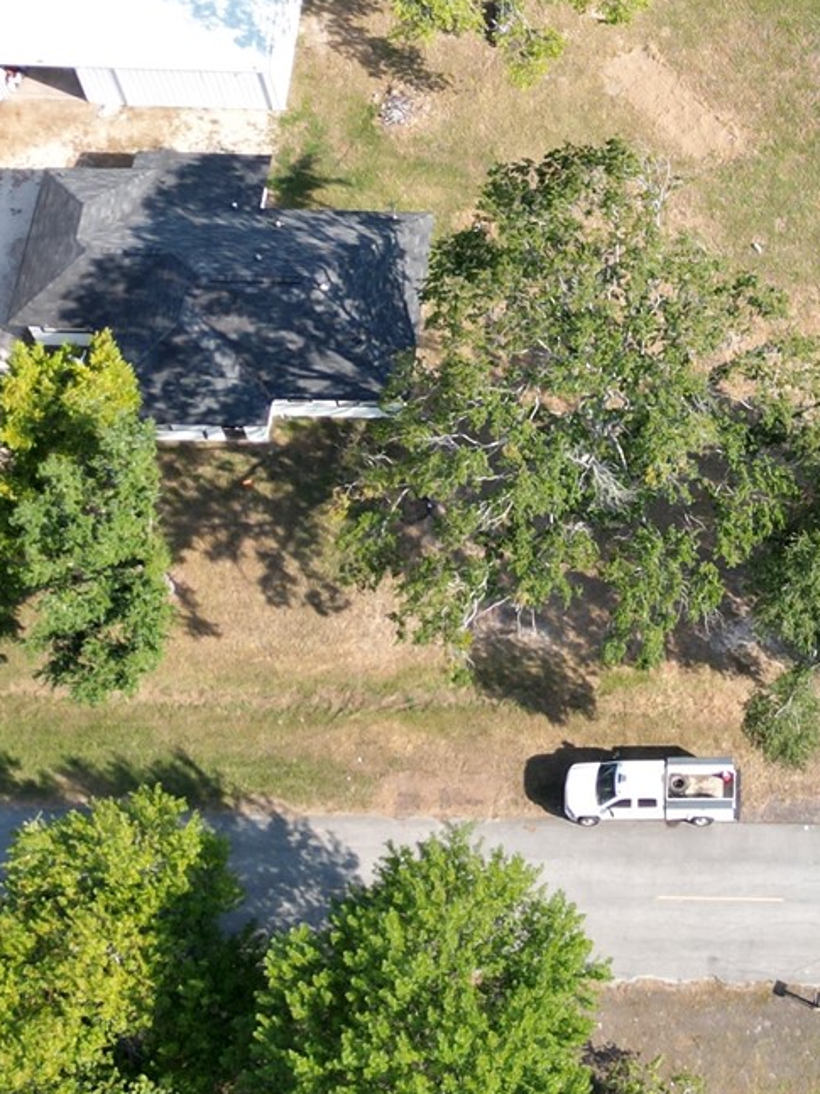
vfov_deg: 24.8
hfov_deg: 18.9
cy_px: 74
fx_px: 2401
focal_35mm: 76
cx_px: 806
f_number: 1.7
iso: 120
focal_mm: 6.72
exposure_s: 1/1500
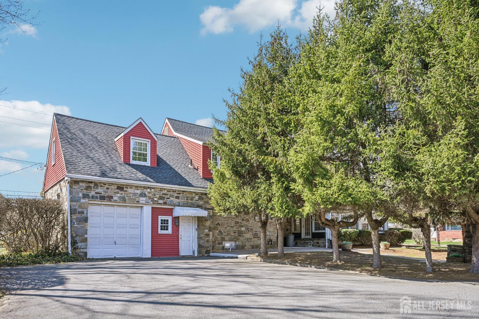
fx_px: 313
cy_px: 160
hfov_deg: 74.9
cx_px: 240
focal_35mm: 24
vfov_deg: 54.1
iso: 400
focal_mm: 23.5
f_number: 8
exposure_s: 1/400
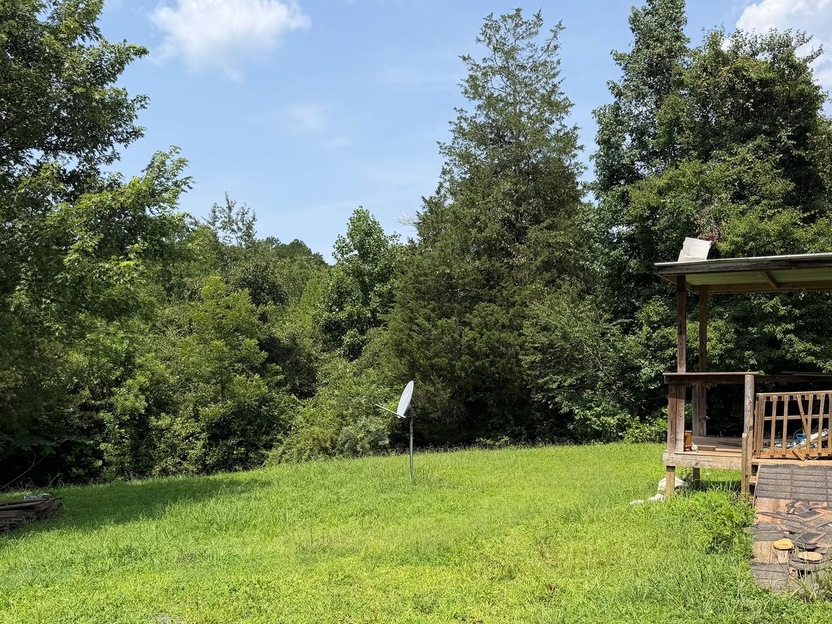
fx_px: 769
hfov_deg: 56.8
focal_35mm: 32
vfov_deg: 44.0
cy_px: 358
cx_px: 430
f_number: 1.78
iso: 80
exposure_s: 1/3425
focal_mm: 6.76
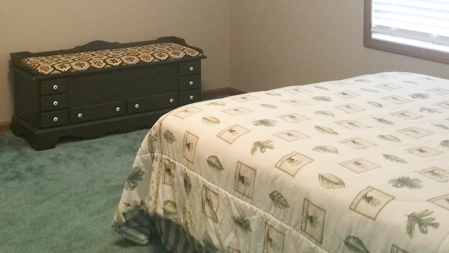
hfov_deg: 34.8
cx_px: 198
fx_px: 714
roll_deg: -0.7
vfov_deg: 18.9
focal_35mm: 60
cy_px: -51
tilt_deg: -0.9
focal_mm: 4.15
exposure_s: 1/15
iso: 40
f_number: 2.2
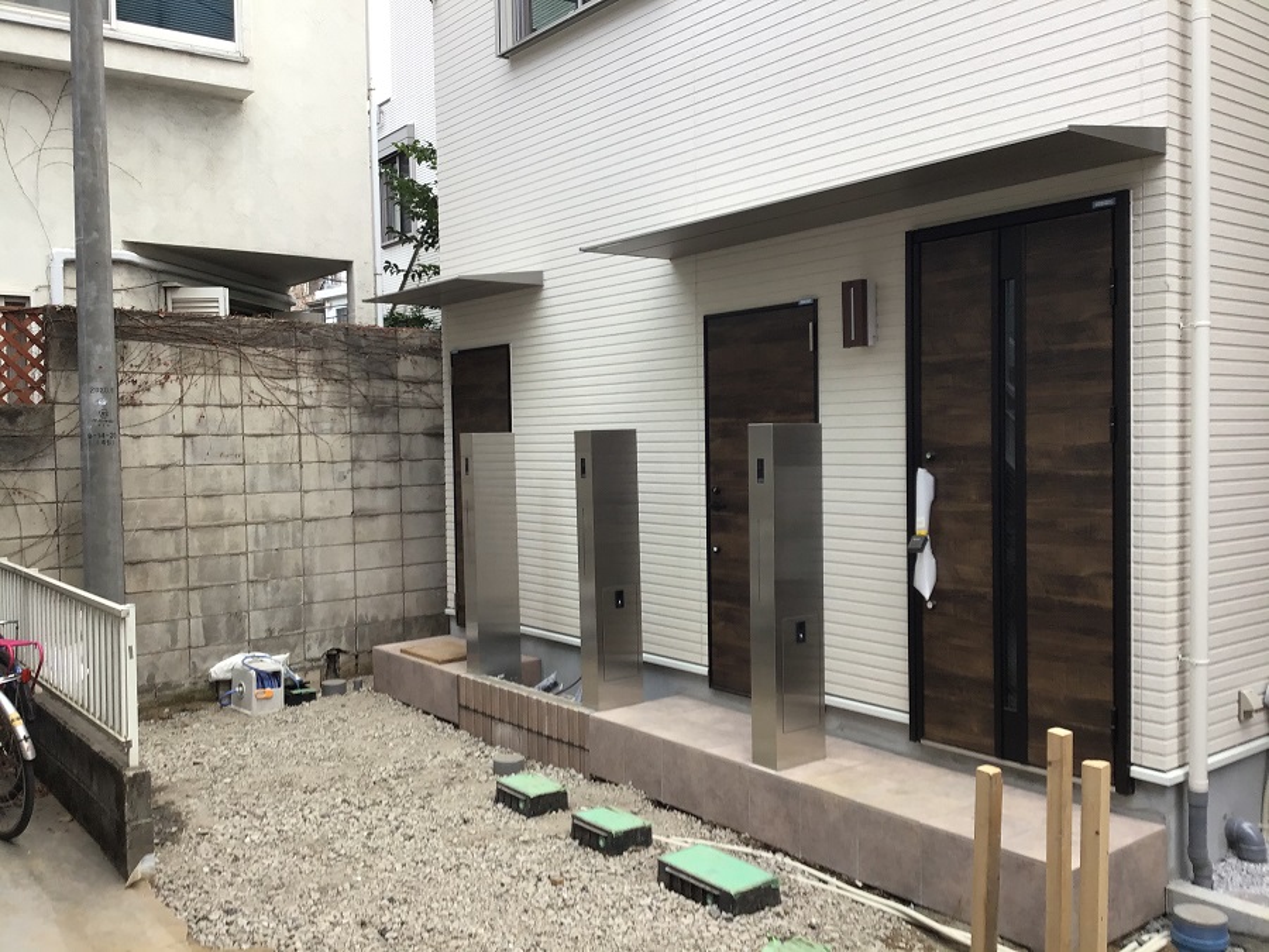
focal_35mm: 31
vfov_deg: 45.4
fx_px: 1136
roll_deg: +2.5
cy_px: 476
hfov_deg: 58.4
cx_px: 634
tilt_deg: -3.6
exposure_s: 1/60
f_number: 2.4
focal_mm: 3.3
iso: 25
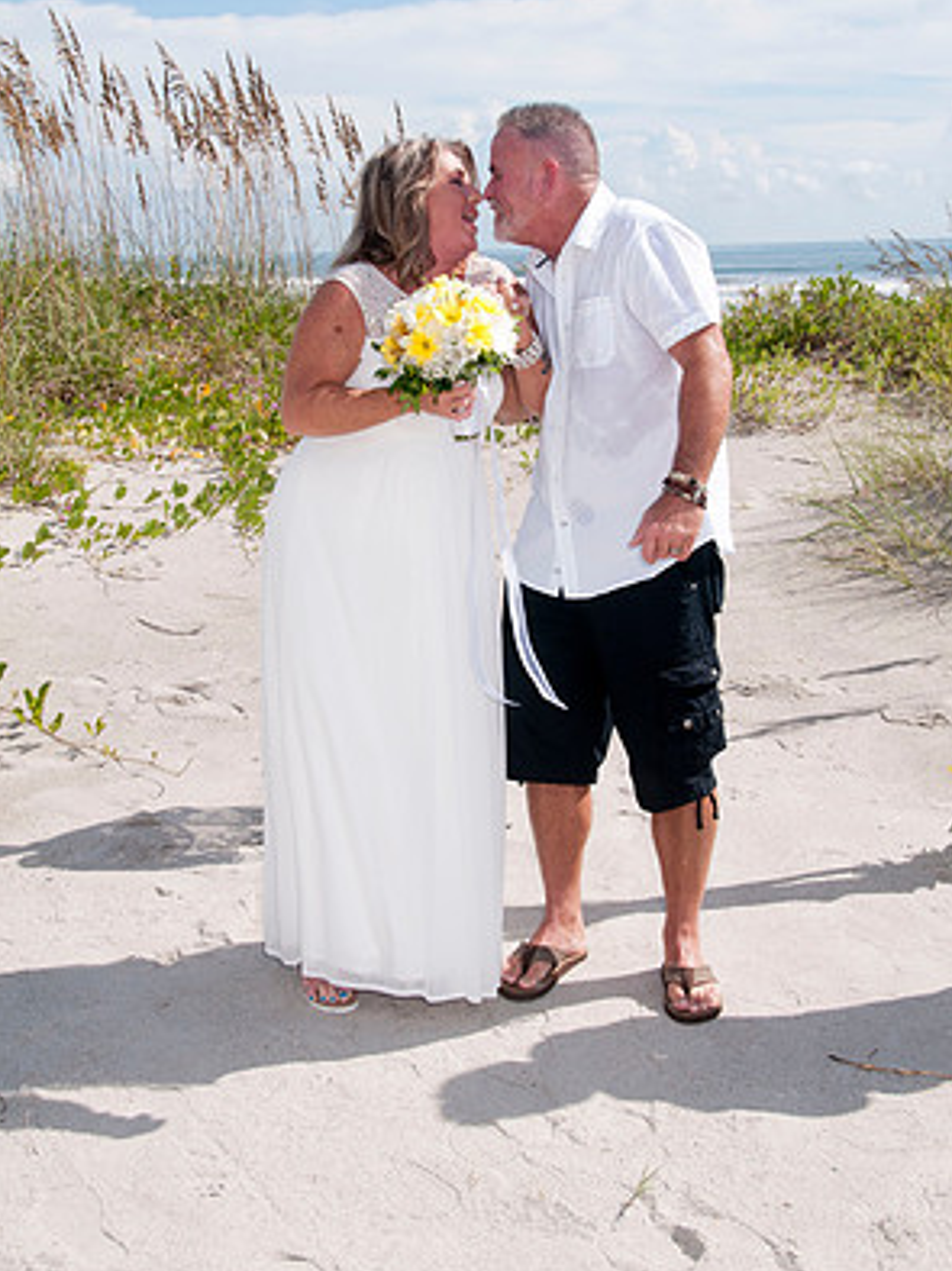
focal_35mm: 56
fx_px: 2056
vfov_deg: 34.3
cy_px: 558
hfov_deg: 26.1
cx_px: 479
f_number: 13
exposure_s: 1/250
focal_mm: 34
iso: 100
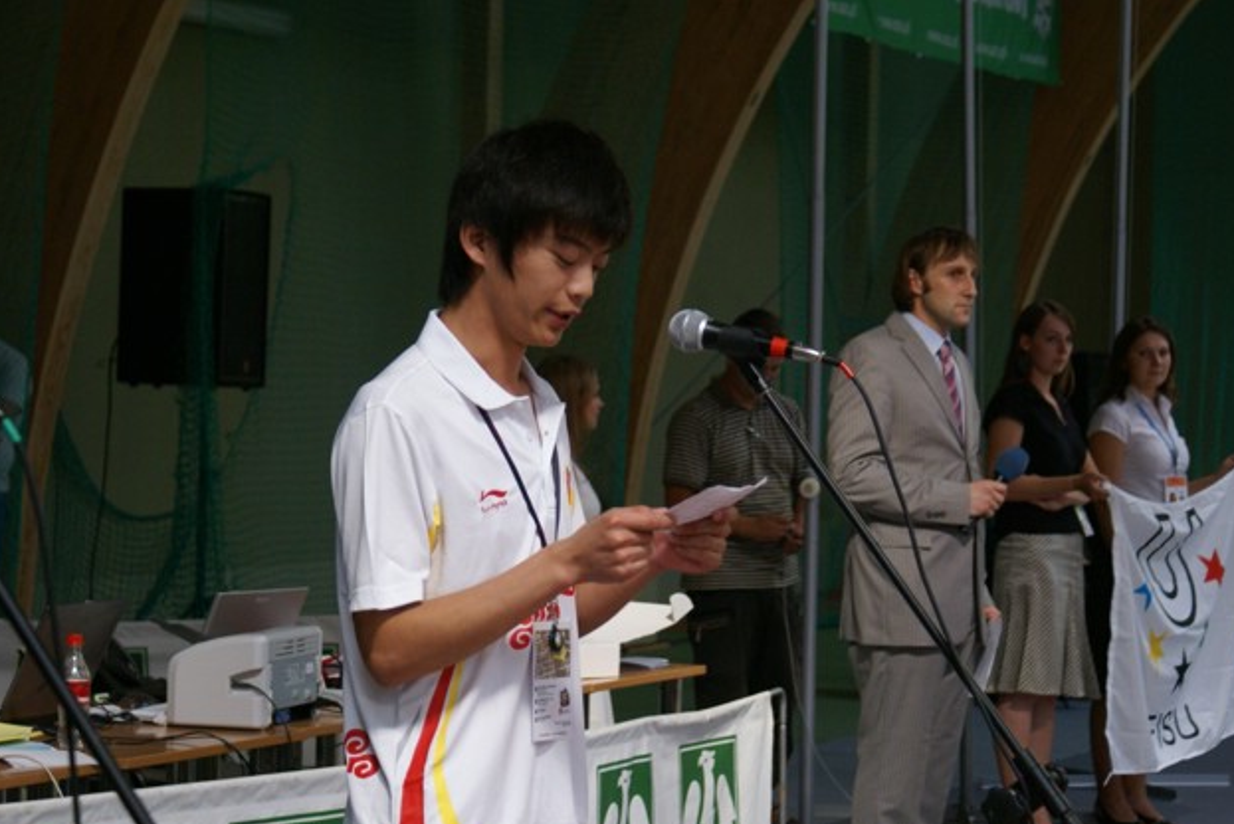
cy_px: 430
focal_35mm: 118
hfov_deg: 17.3
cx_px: 588
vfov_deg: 11.6
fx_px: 4046
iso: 400
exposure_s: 1/100
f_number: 5.6
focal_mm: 70
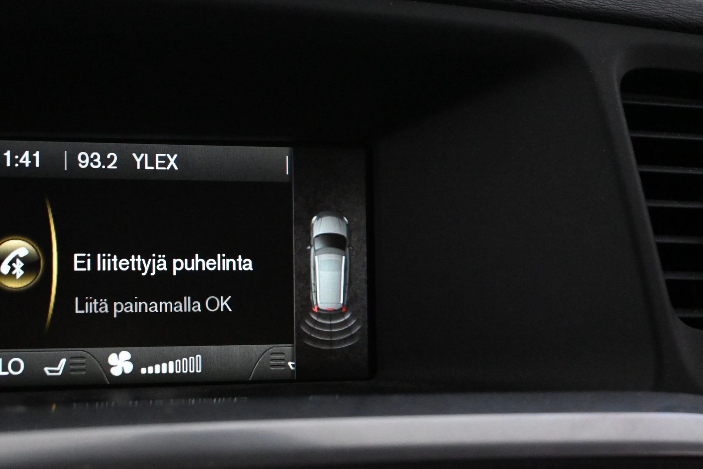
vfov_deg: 18.2
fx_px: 1464
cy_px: 234
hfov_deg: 27.0
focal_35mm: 75
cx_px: 352
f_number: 6.3
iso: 10000
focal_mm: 50
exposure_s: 1/80
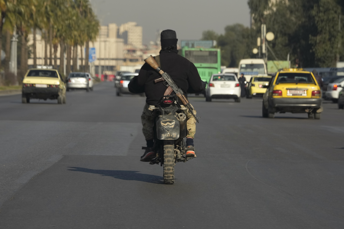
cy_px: 114
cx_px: 172
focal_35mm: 200
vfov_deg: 6.9
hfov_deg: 10.3
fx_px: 1911
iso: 640
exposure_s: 1/1600
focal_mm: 200
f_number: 8
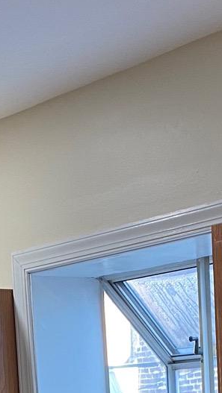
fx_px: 1149
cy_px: 509
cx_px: 175
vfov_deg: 18.2
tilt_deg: -4.4
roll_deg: +1.9
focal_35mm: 110
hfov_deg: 11.0
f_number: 1.8
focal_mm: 4.25
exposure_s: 1/60
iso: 80
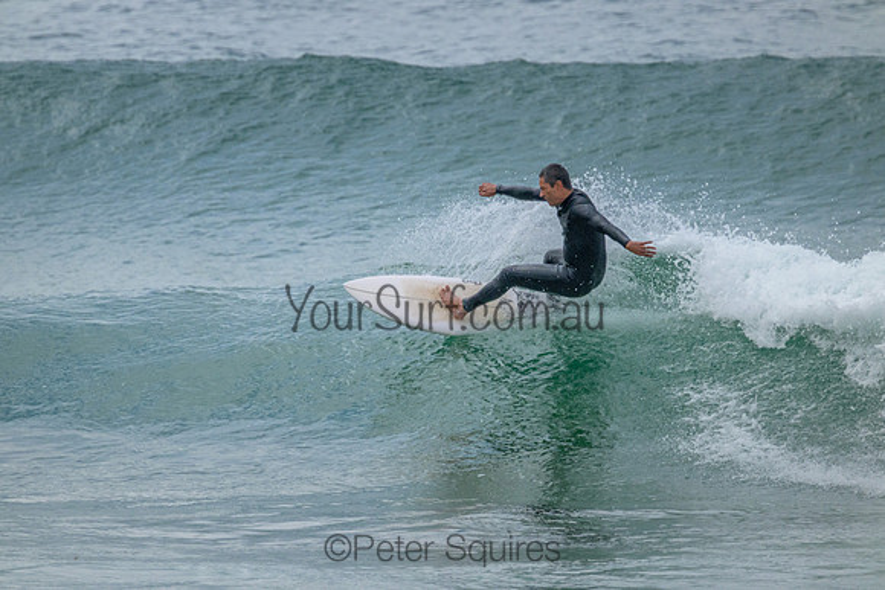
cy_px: 295
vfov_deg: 1.7
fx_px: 19670
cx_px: 442
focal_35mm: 800
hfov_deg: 2.6
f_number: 11
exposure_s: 1/1600
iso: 2500
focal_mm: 800
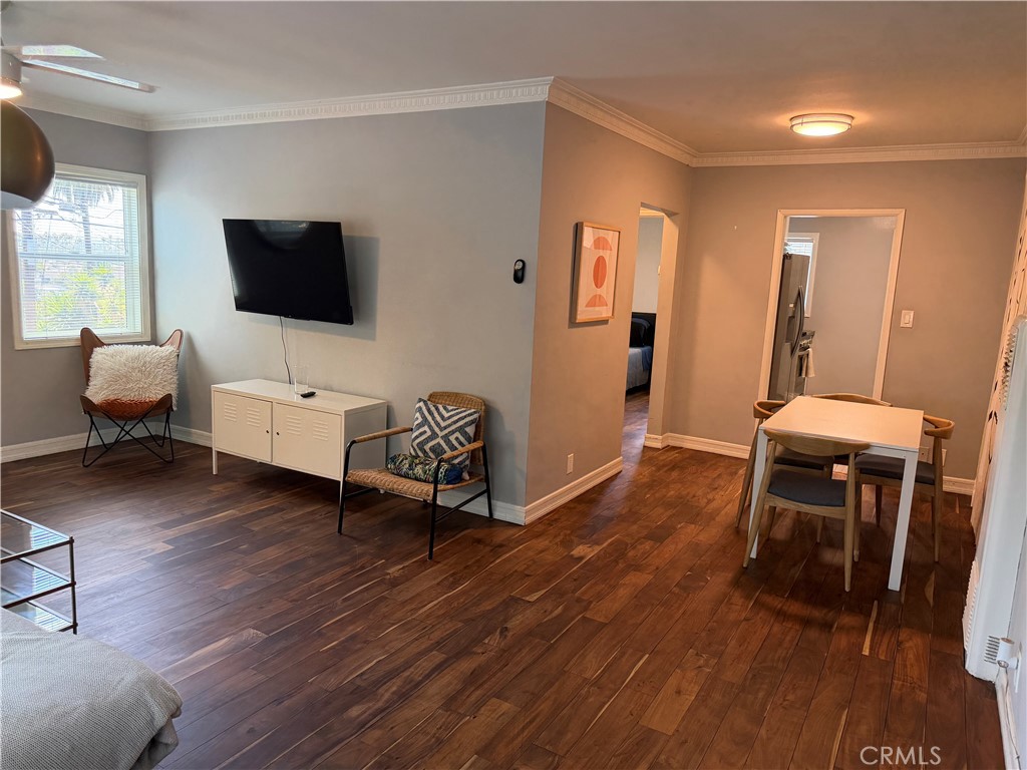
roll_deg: -2.6
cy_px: 385
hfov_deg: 71.6
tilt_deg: -9.8
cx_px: 514
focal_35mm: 24
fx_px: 712
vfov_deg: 56.8
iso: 320
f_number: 1.78
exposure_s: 1/120
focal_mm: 6.76
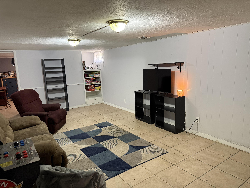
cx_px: 125
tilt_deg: -9.2
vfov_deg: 56.8
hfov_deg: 71.6
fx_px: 173
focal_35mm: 24
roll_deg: +2.2
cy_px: 94
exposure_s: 1/60
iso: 400
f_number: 1.78
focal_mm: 6.76
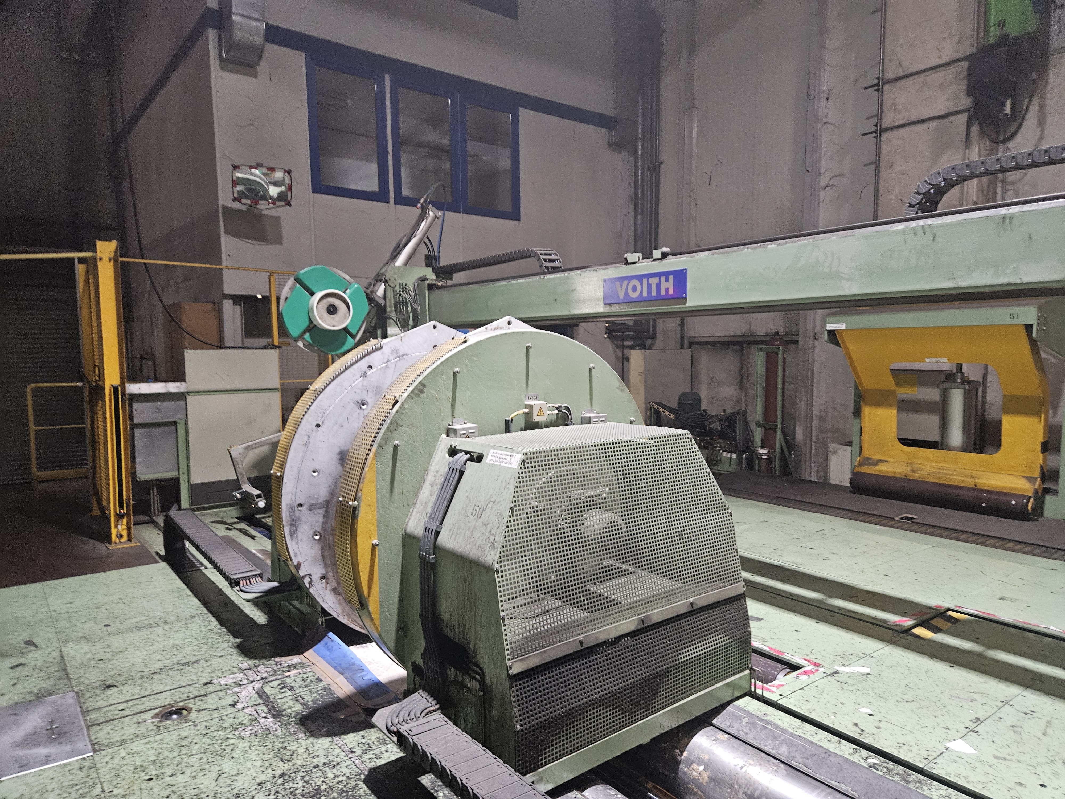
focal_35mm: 23
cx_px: 532
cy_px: 400
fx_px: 708
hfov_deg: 73.9
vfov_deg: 58.9
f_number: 1.8
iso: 800
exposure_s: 1/50
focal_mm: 5.4
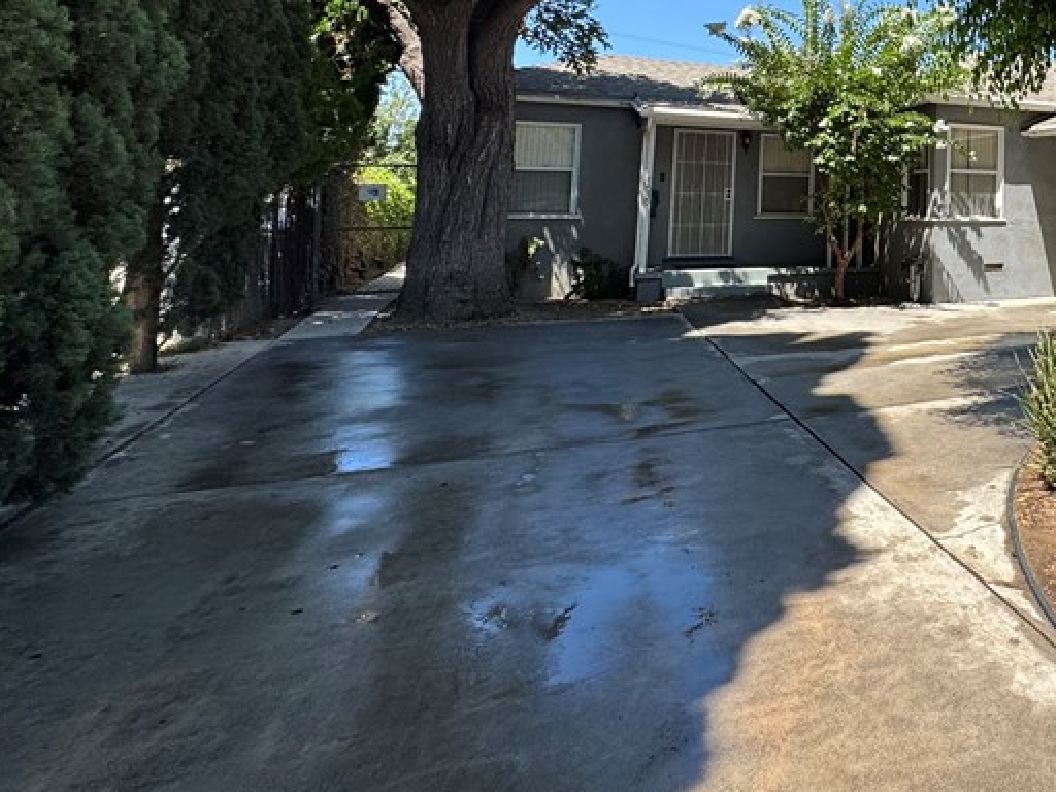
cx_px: 1048
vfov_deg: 46.1
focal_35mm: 28
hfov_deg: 51.4
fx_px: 854
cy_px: 116
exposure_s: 1/636
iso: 50
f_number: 2.2
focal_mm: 2.22
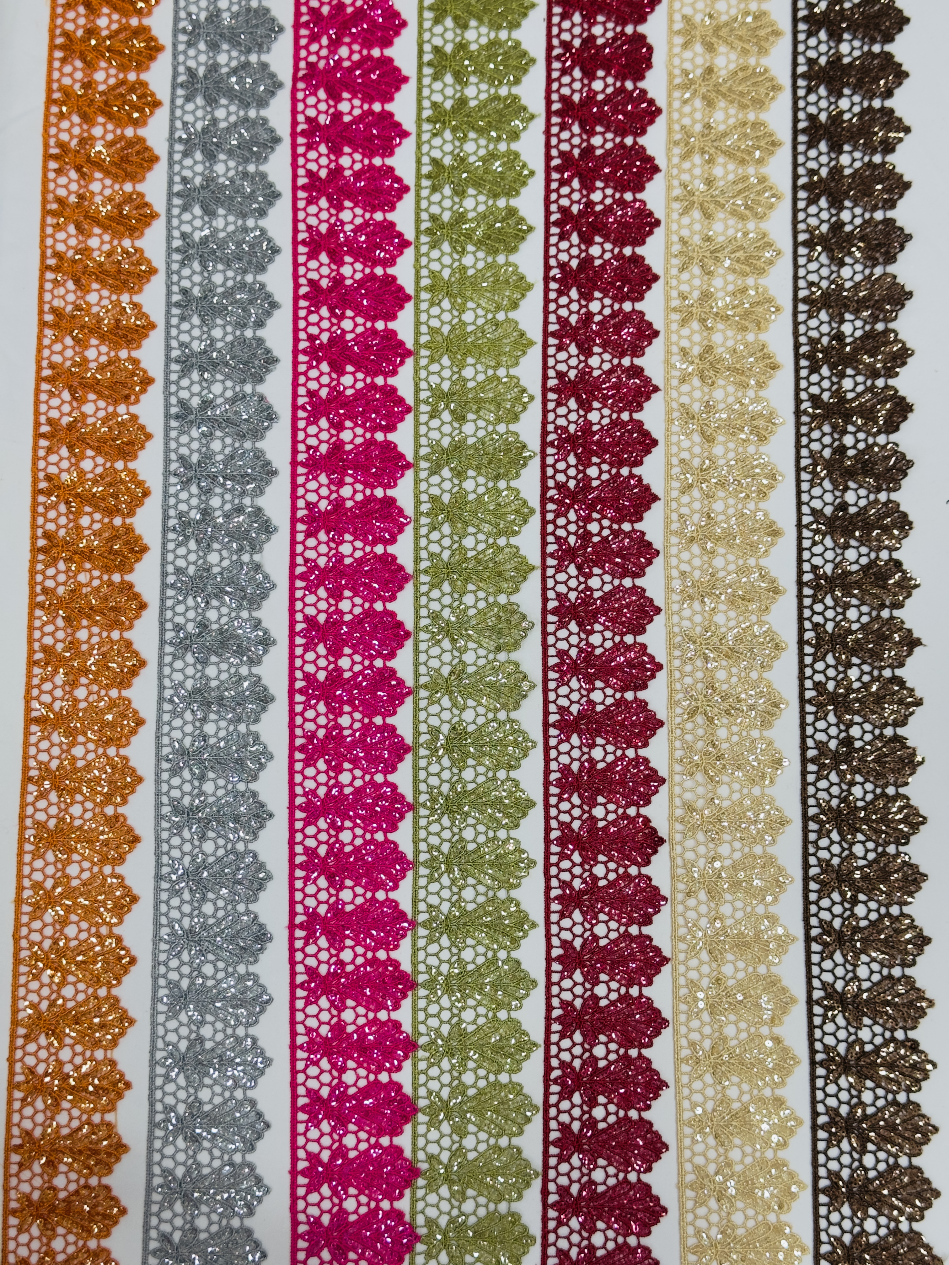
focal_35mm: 48
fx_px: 1755
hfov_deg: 30.3
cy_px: 632
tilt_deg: -83.5
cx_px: 474
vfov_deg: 39.7
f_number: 1.78
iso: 64
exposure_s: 1/343
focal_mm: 6.86
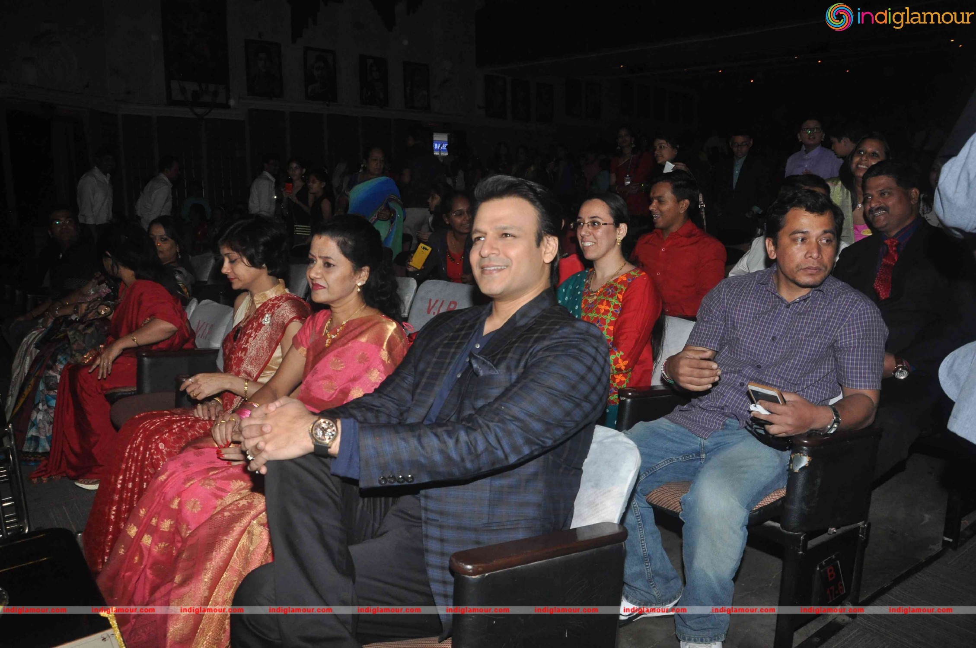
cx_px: 488
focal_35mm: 27
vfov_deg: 47.8
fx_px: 731
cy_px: 324
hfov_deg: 67.4
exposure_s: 1/160
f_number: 9
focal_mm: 18
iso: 1000
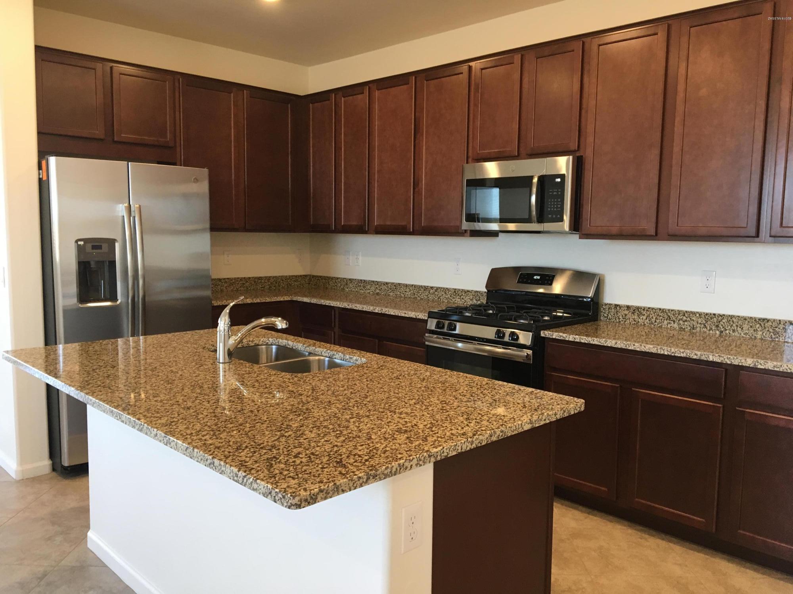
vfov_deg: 48.2
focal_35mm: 29
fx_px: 664
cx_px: 396
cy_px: 297
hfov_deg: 61.7
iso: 40
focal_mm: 4.15
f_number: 2.2
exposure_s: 1/30
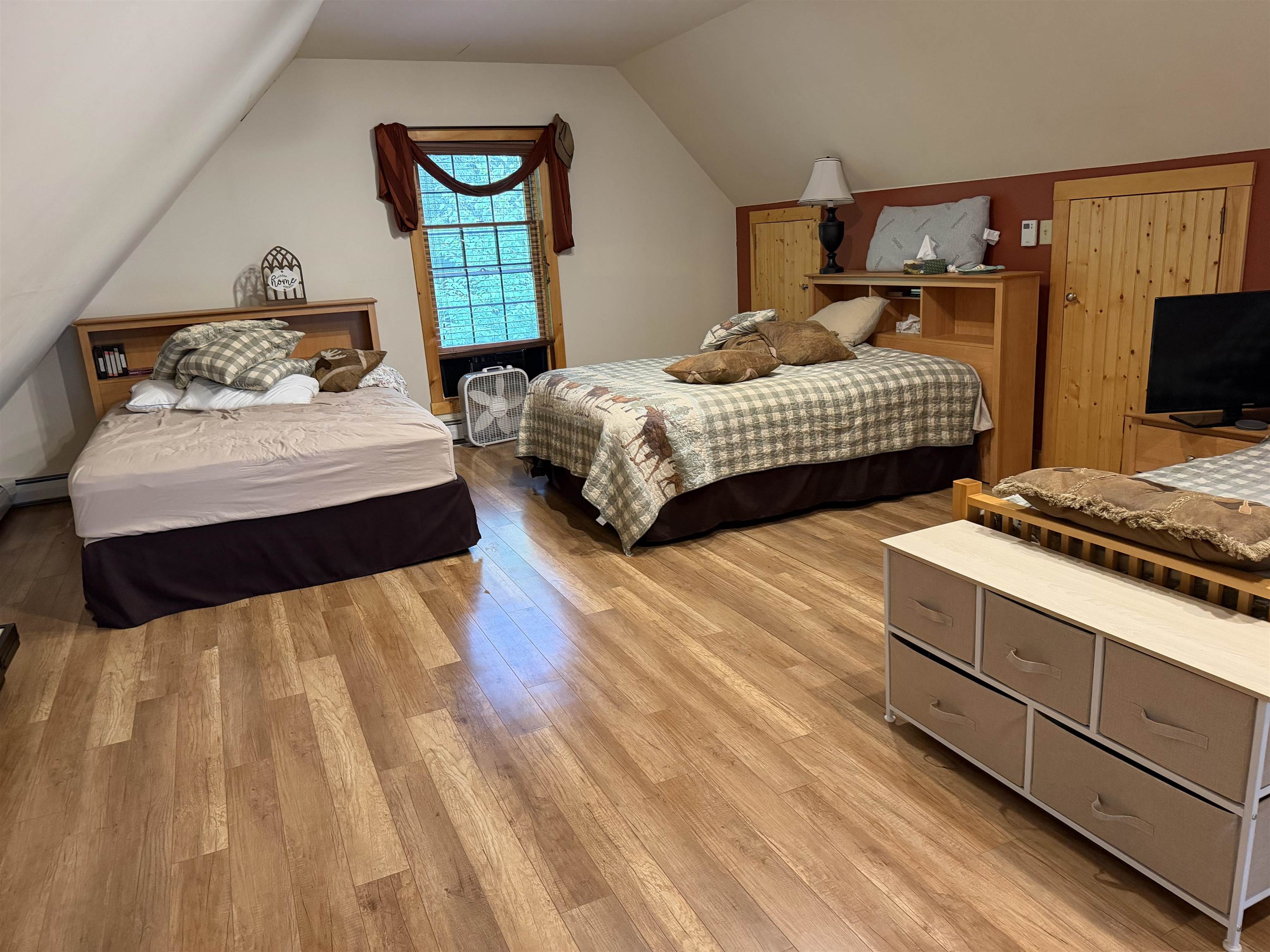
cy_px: 476
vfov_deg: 56.8
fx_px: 881
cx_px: 635
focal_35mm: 24
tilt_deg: -14.2
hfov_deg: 71.6
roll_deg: +3.4
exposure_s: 1/60
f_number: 1.78
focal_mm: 6.76
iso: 640
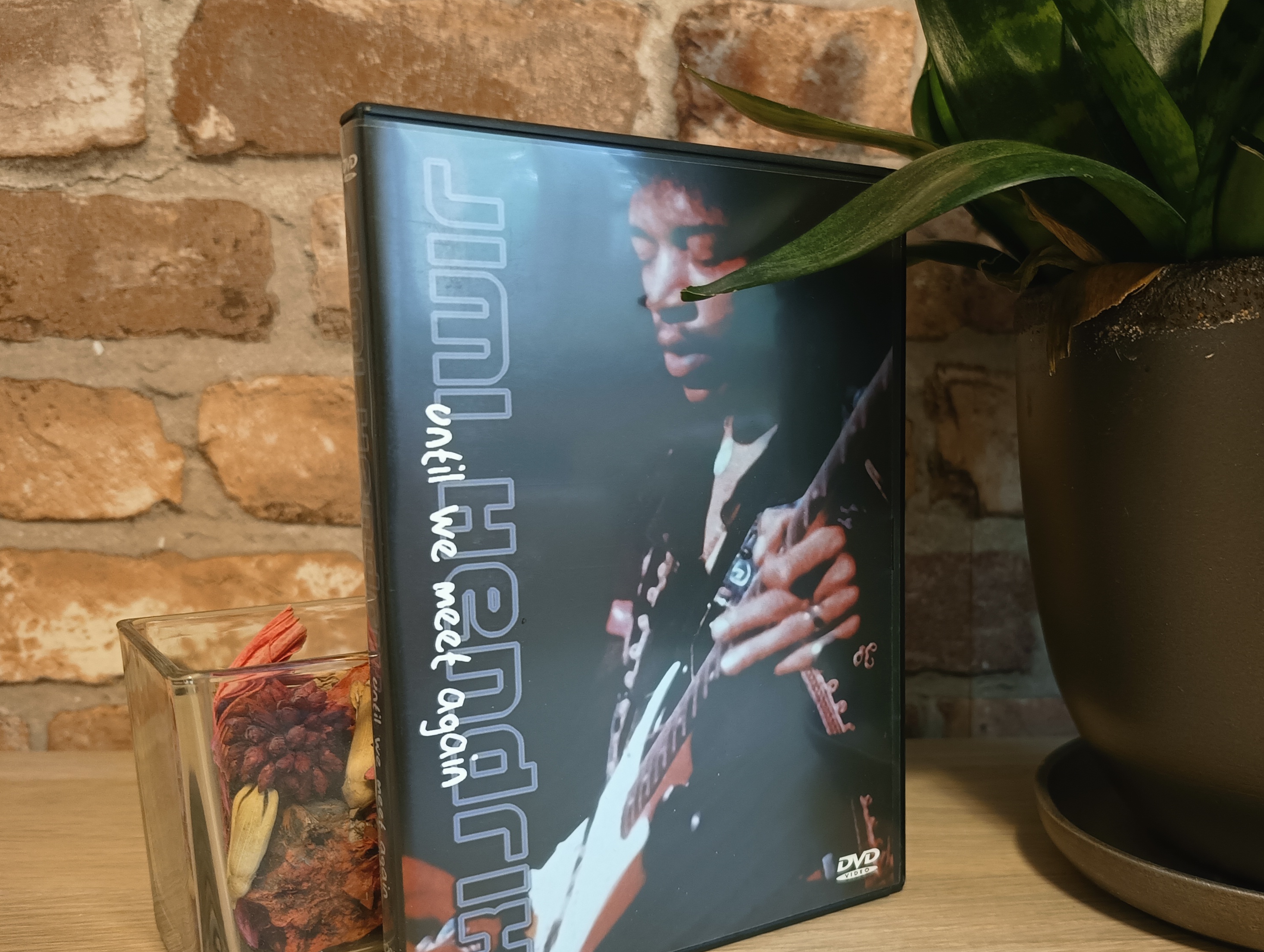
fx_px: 1170
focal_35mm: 32
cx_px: 843
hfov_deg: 55.6
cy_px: 565
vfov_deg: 44.1
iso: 2000
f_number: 1.69
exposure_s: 1/25
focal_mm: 6.06
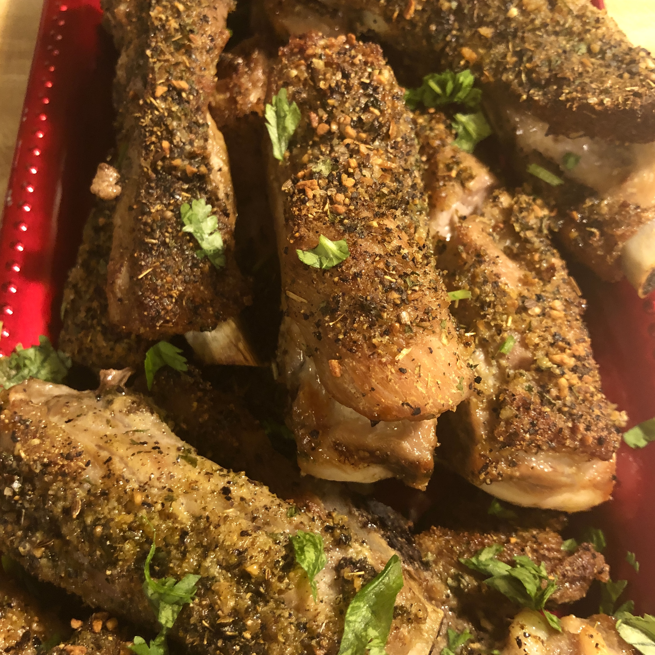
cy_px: 325
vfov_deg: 48.5
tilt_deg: -64.7
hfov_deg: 48.4
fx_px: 728
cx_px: 333
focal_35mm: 34
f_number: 1.8
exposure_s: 1/5
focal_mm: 3.99
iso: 100
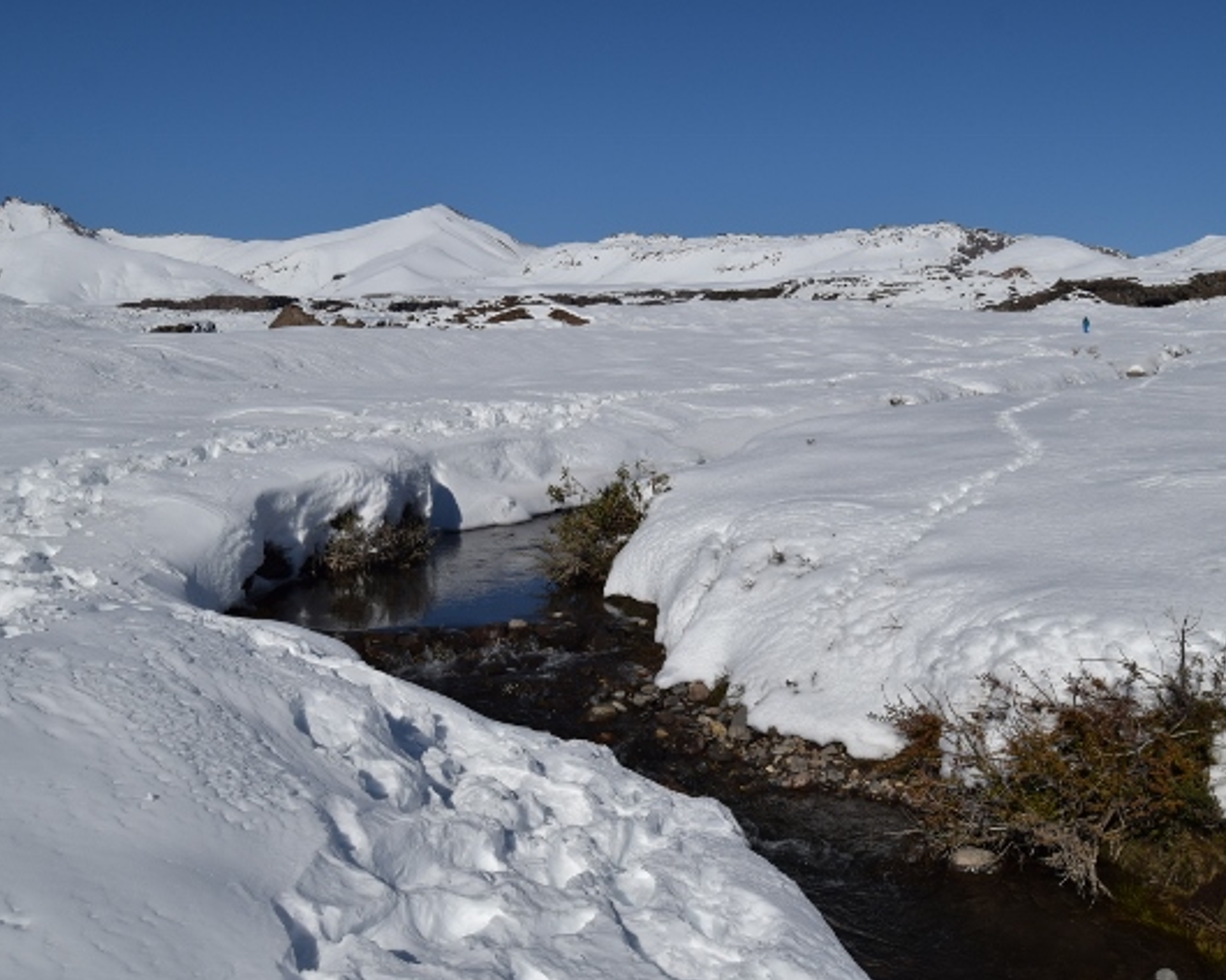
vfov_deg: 43.4
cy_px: 491
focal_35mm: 34
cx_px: 650
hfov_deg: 52.8
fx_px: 1234
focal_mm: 20
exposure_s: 1/1250
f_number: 9
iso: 100
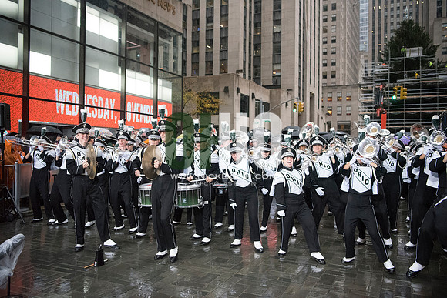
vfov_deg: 41.1
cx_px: 224
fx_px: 397
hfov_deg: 58.7
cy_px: 149
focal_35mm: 32
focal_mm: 32
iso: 10000
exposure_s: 1/2500
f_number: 2.8
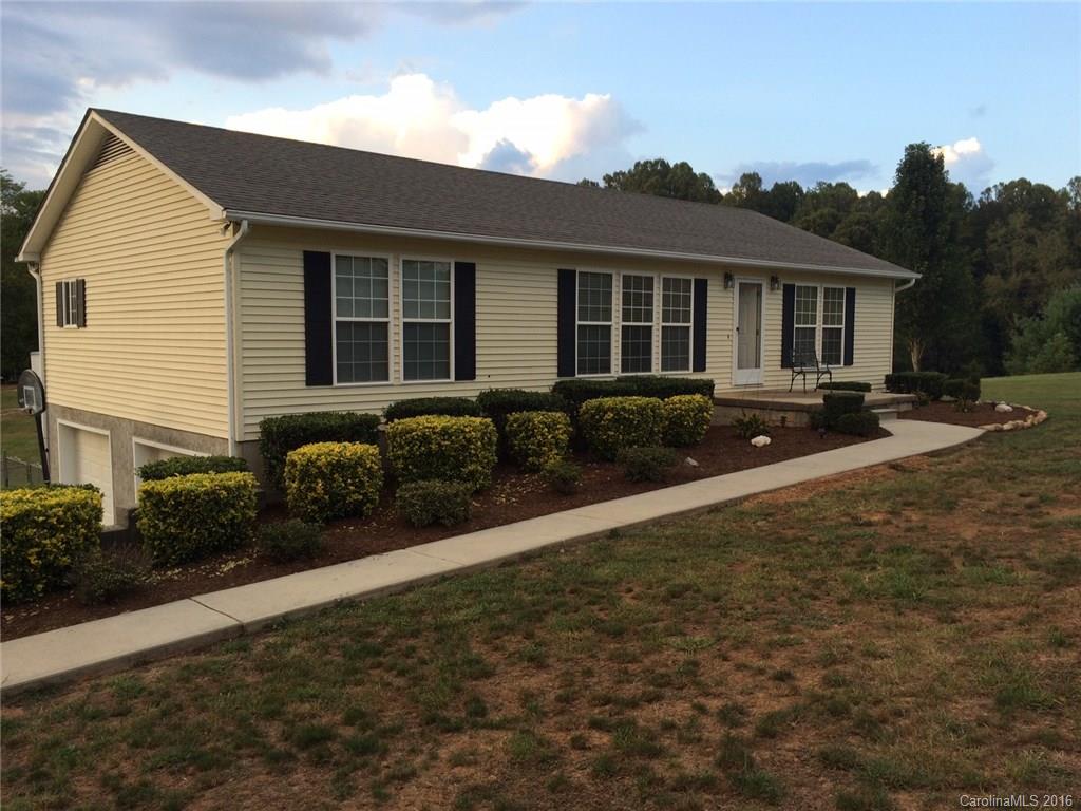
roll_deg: +1.0
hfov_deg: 61.7
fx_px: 906
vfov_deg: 48.2
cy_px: 406
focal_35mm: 29
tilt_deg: -5.1
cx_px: 540
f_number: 2.2
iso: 32
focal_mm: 4.15
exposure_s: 1/195
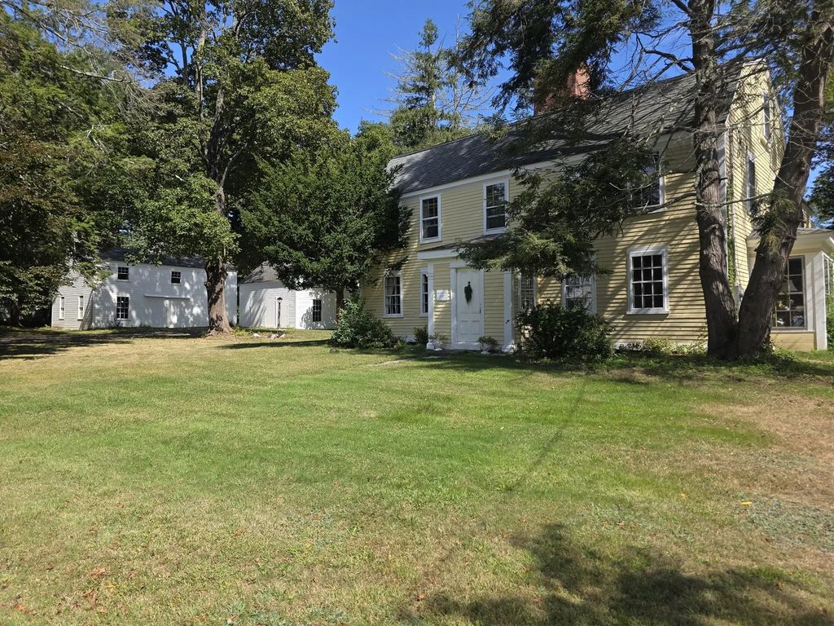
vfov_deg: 58.9
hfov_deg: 73.9
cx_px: 417
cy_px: 313
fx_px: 554
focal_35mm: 23
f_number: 1.7
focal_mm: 6.3
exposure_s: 1/542
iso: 12
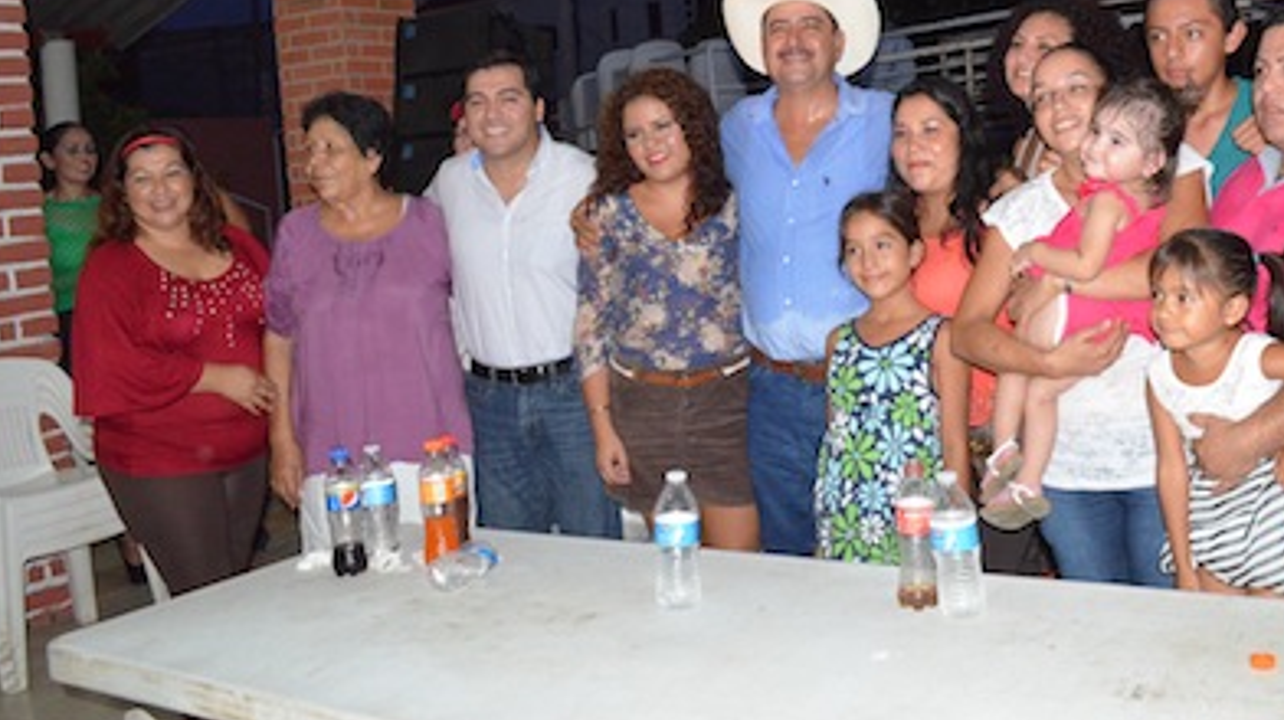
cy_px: 214
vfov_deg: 32.4
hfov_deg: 54.6
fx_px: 1225
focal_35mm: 36
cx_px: 812
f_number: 5.6
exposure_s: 1/80
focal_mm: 18
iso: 4000
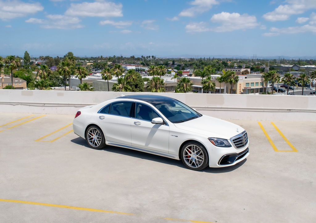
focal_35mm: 37
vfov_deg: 36.9
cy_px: 112
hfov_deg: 50.6
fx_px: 334
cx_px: 167
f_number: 8
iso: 320
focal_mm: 24
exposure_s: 1/2000
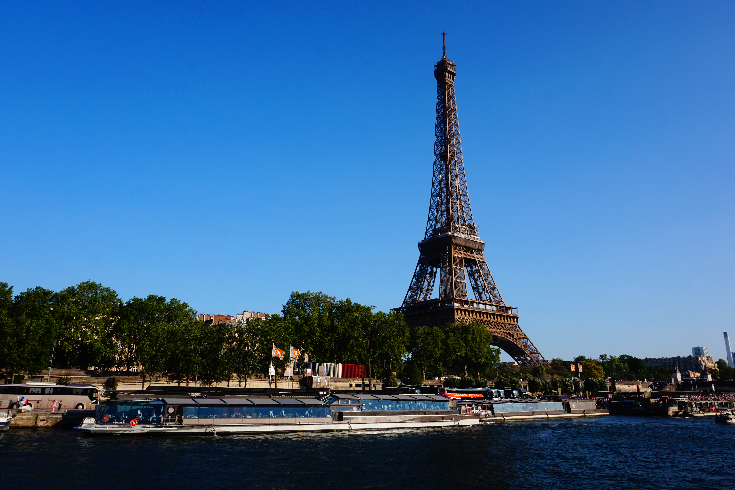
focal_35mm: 25
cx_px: 378
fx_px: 510
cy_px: 242
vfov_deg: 51.3
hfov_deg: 71.5
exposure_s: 1/160
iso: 100
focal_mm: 16
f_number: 11
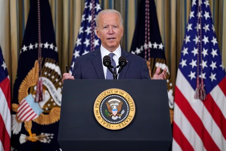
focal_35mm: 179
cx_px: 113
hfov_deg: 11.5
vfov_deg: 7.7
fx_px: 1123
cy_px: 76
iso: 3200
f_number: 2.8
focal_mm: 179
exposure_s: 1/250
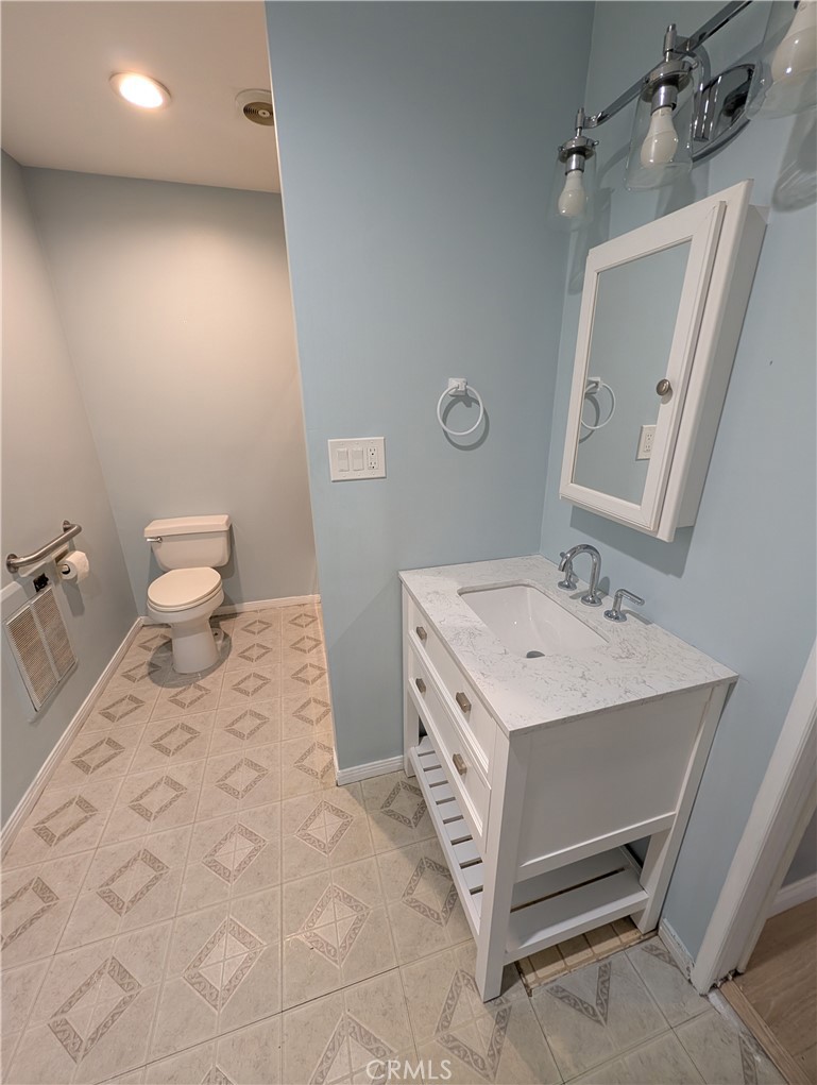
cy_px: 542
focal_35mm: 12
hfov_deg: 94.7
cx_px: 408
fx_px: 377
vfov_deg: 110.4
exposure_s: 1/40
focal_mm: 2.02
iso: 160
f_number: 1.7
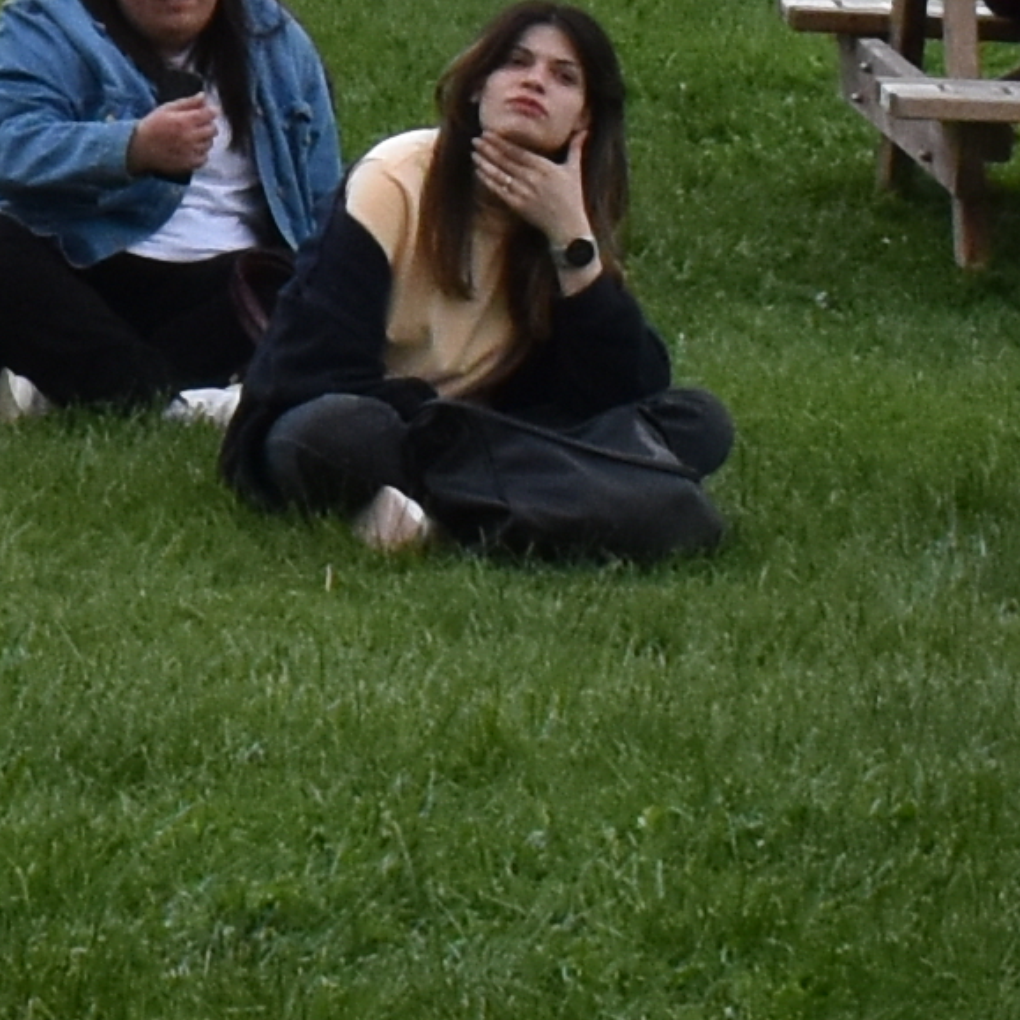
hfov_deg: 5.3
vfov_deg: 5.4
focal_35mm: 317
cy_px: -953
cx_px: -1450
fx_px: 10568
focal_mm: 24
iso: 500
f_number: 13
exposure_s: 1/640
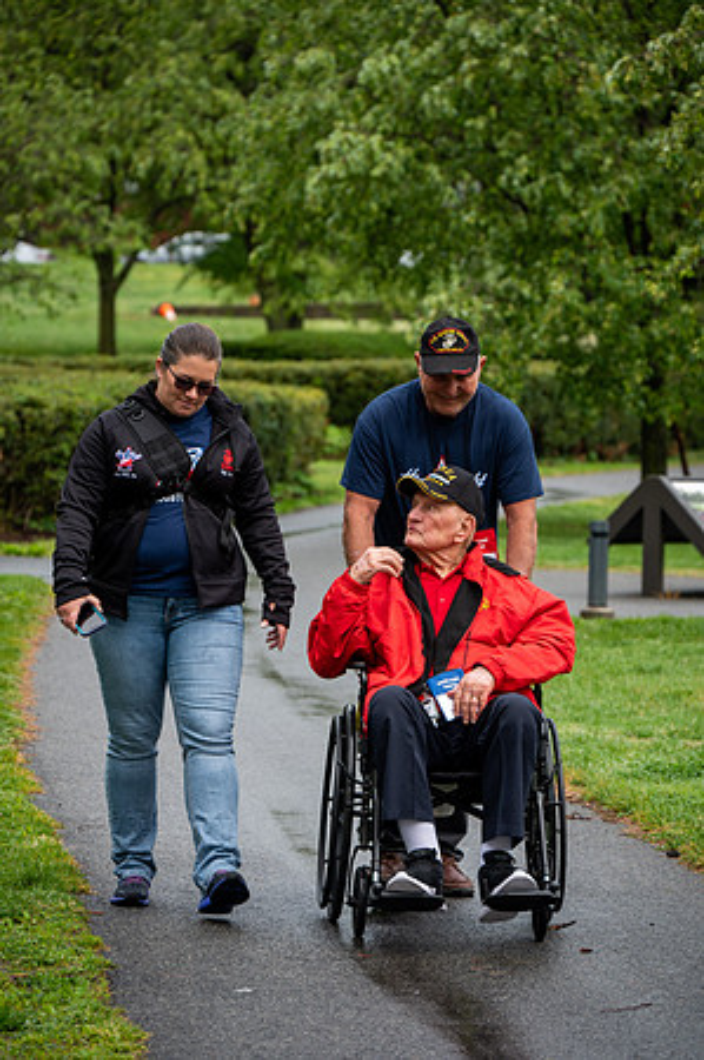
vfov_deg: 11.8
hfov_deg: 7.8
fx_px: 5145
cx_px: 352
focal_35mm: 175
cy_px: 530
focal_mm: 175
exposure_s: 1/100
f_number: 6.3
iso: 320
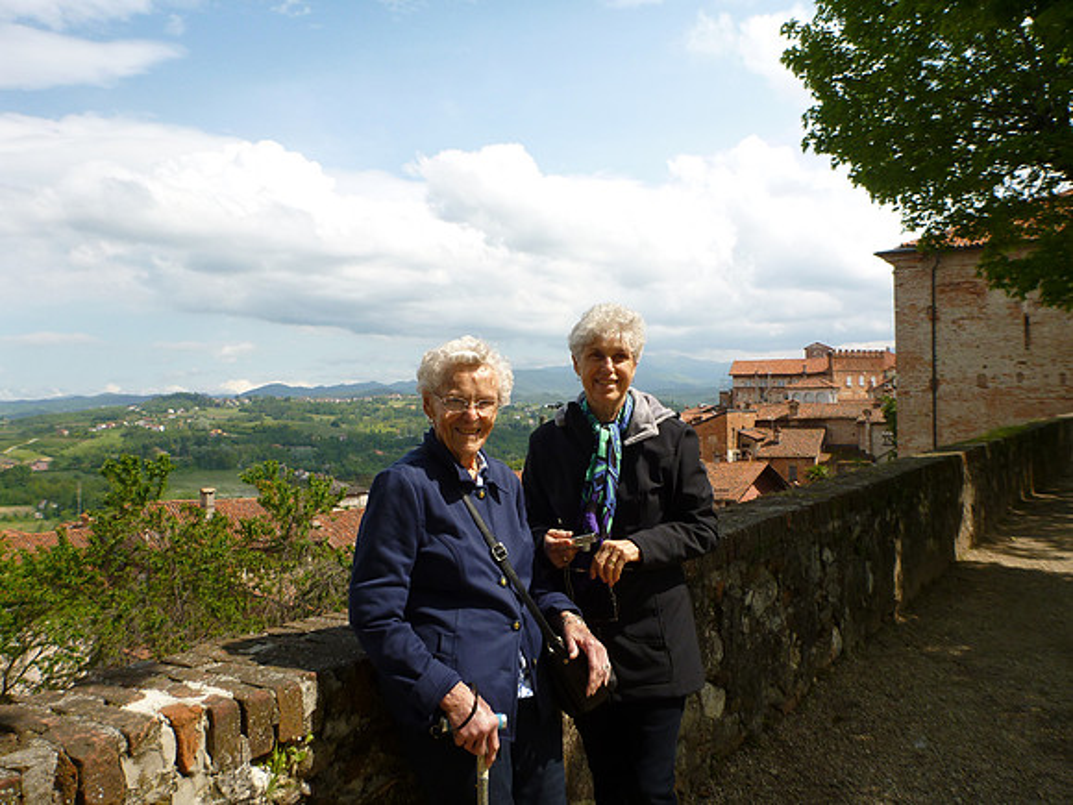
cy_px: 402
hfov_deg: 63.4
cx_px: 536
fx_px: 868
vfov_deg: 49.7
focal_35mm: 28
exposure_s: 1/800
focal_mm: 4.9
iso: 100
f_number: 3.3
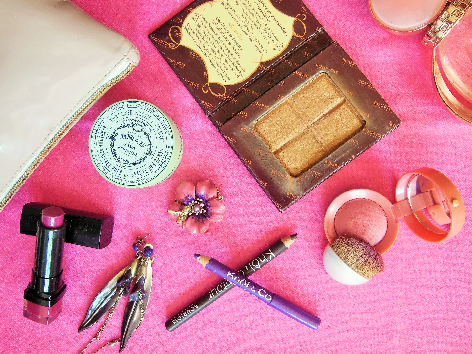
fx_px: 464
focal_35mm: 34
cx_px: 236
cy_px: 177
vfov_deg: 41.8
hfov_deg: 54.0
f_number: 3.9
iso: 250
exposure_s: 1/30
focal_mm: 6
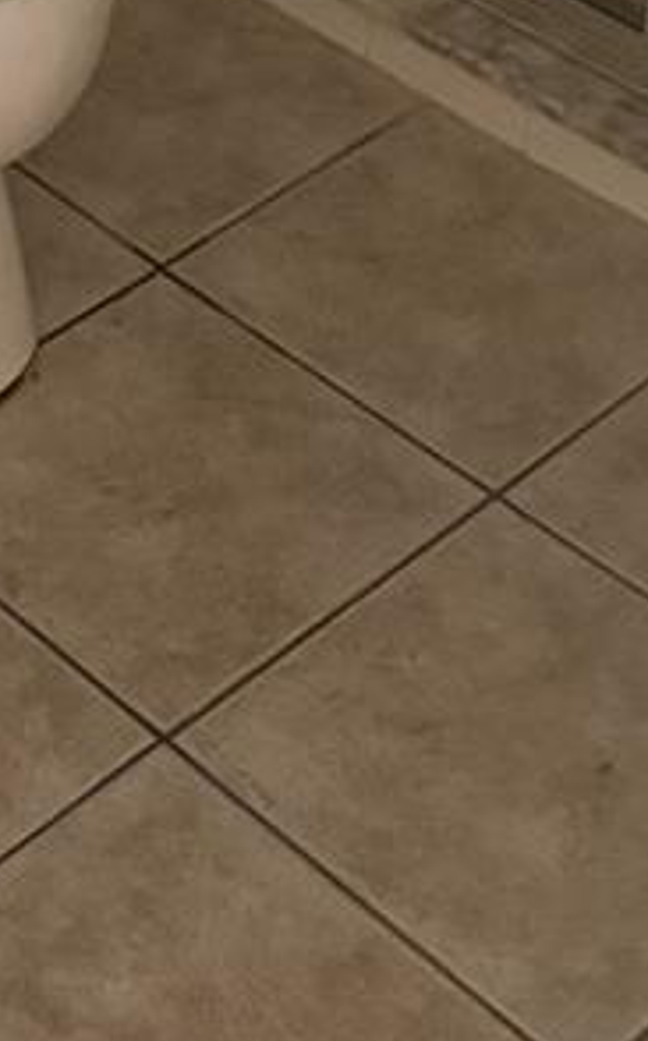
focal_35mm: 104
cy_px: -818
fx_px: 2947
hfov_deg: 12.2
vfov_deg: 16.7
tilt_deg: -16.8
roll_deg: +2.1
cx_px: -195
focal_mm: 6.76
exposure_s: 1/40
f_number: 1.78
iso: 1000
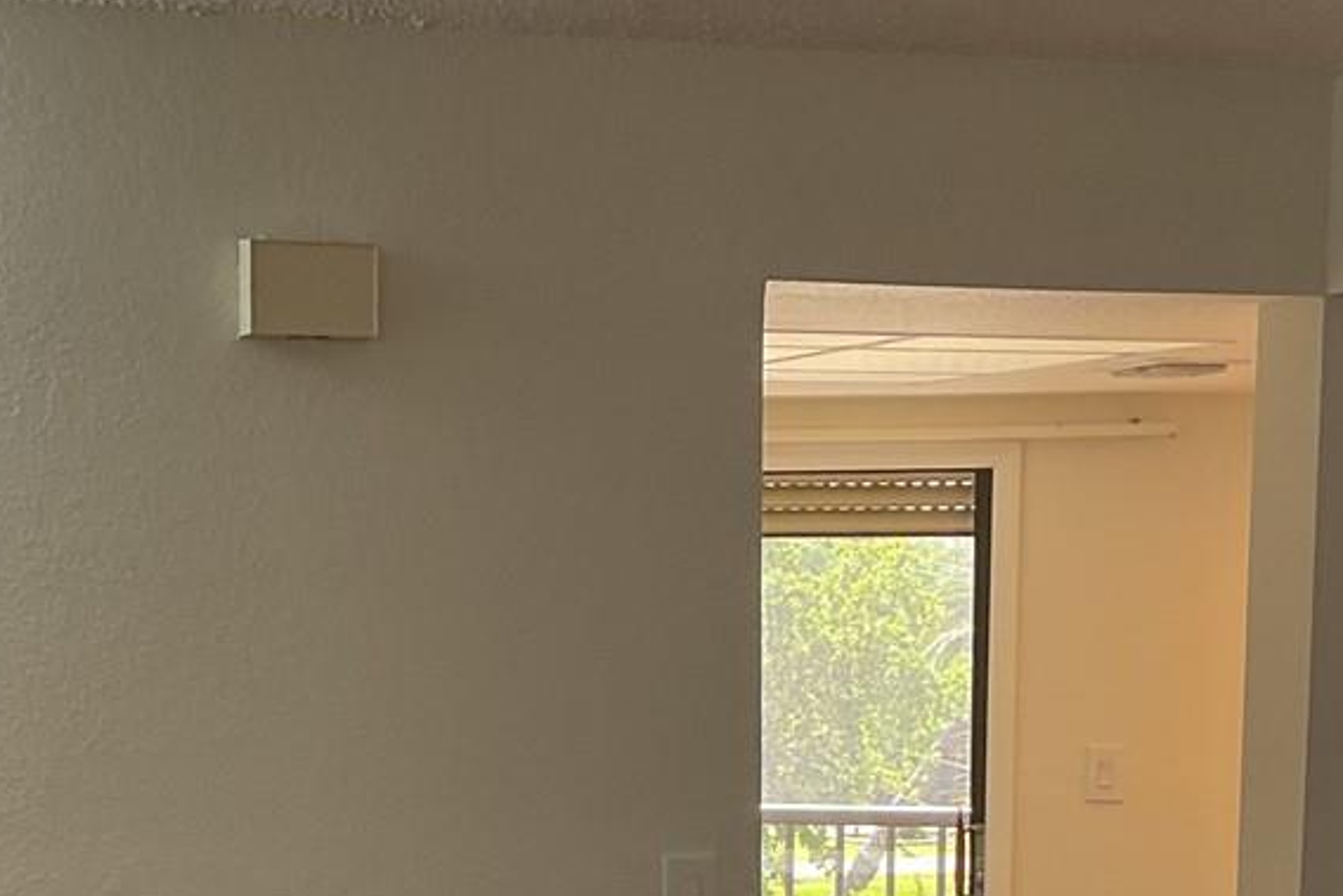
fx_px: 3172
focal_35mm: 85
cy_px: 965
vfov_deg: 15.7
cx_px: 537
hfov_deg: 23.9
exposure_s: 1/60
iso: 40
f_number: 1.8
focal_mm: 3
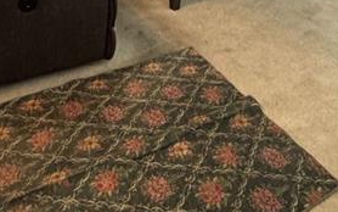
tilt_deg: -24.6
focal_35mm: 41
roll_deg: -2.6
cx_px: 187
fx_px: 378
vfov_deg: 28.8
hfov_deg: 48.1
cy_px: -11
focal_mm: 2.22
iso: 1000
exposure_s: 1/60
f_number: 2.2
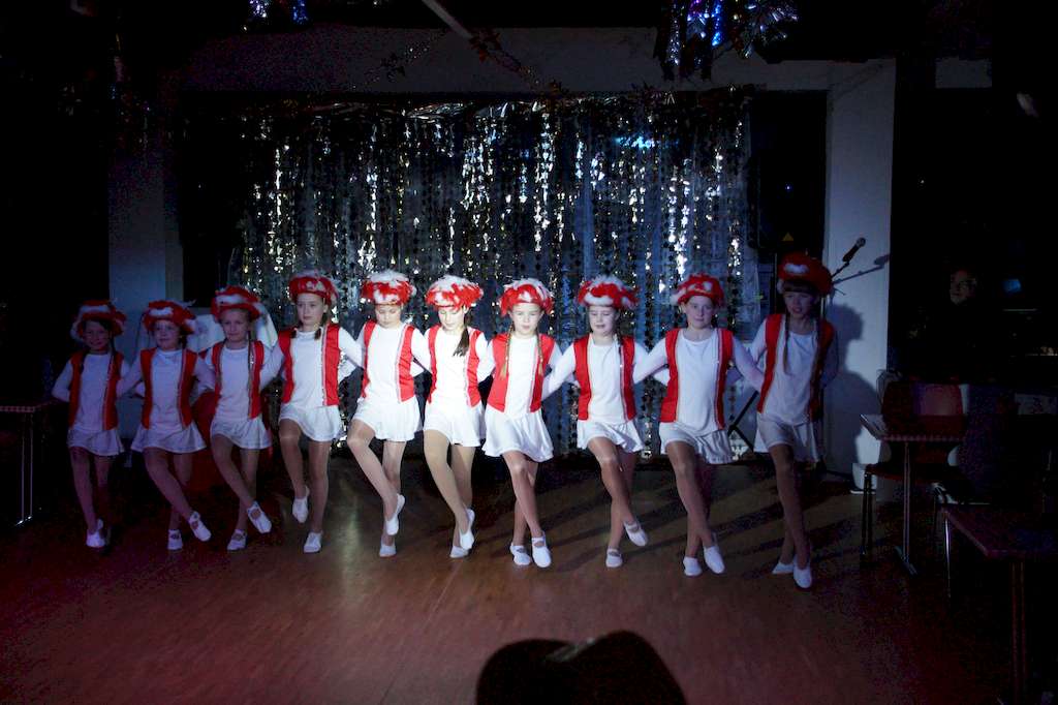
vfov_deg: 29.8
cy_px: 352
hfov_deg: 43.6
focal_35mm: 45
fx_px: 1322
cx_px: 529
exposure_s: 1/400
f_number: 4.5
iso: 3200
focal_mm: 30
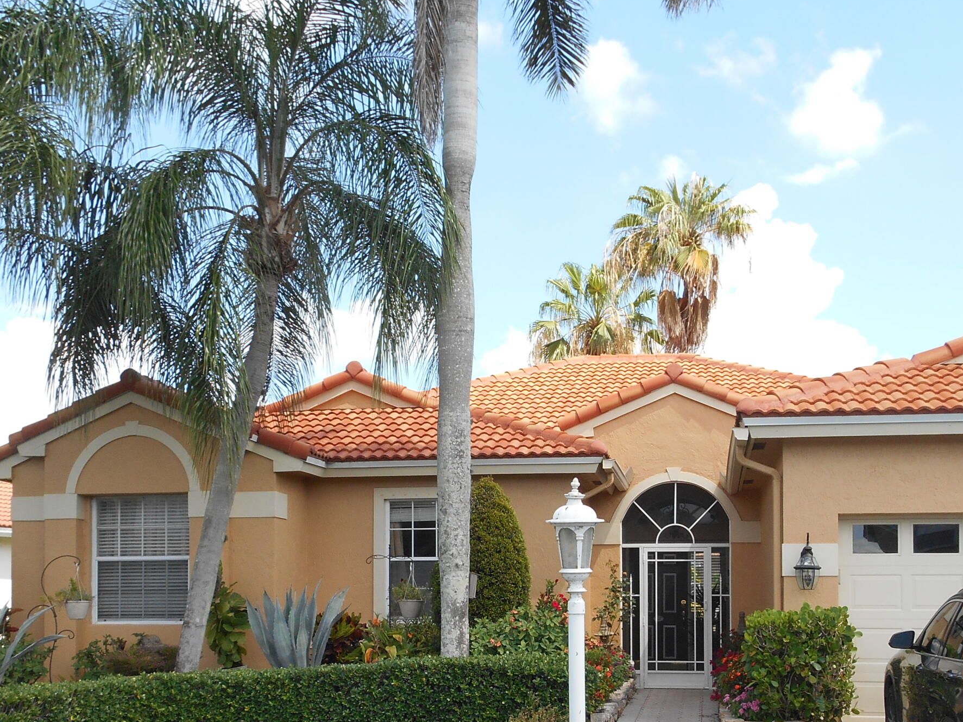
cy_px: 586
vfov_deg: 31.9
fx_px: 1224
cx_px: 493
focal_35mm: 44
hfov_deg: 42.9
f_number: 3.4
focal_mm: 4.7
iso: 80
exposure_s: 1/320
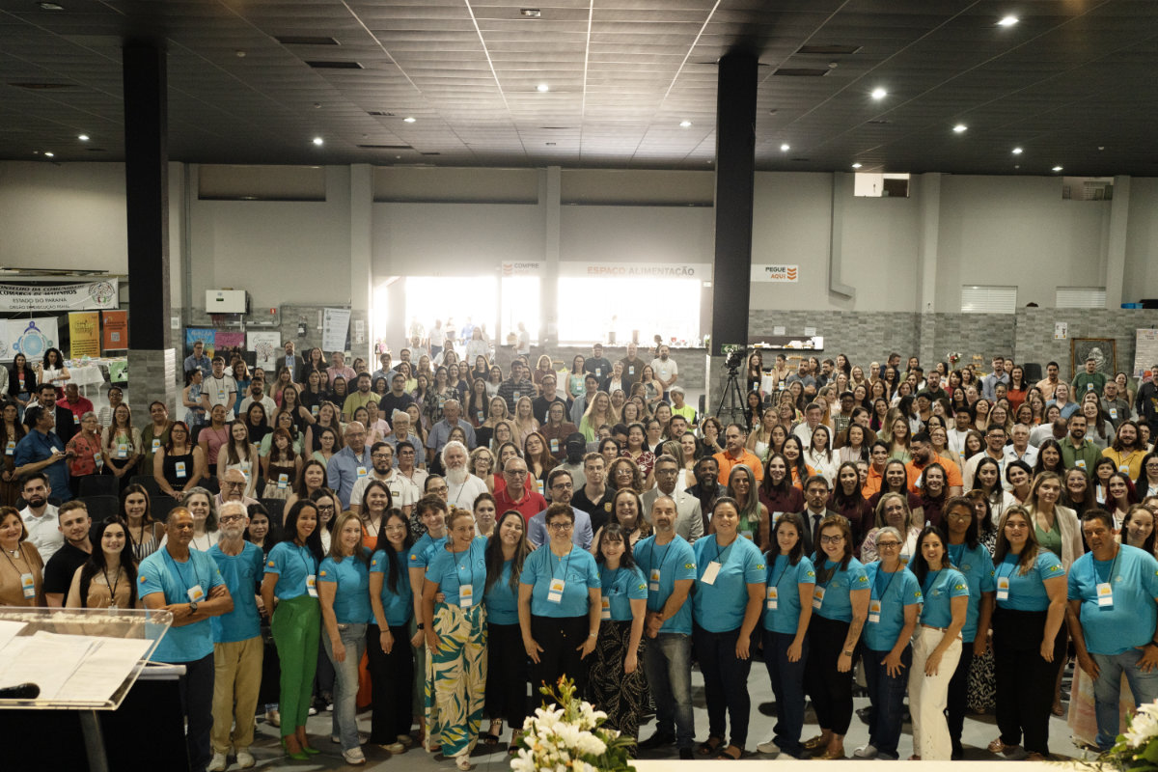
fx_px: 1126
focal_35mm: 35
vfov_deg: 37.9
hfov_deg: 54.4
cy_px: 386
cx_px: 579
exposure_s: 1/100
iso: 3200
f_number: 4
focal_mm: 35
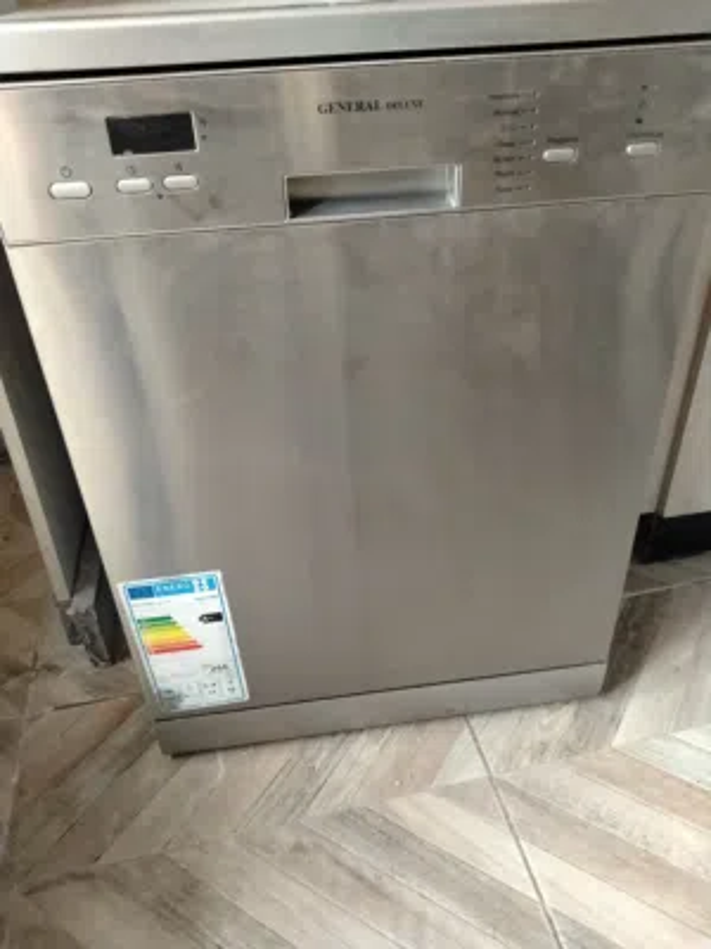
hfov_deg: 51.4
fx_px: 739
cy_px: 474
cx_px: 356
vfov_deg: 65.3
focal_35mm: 27
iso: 1163
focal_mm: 4.05
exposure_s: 1/33.3
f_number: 1.8
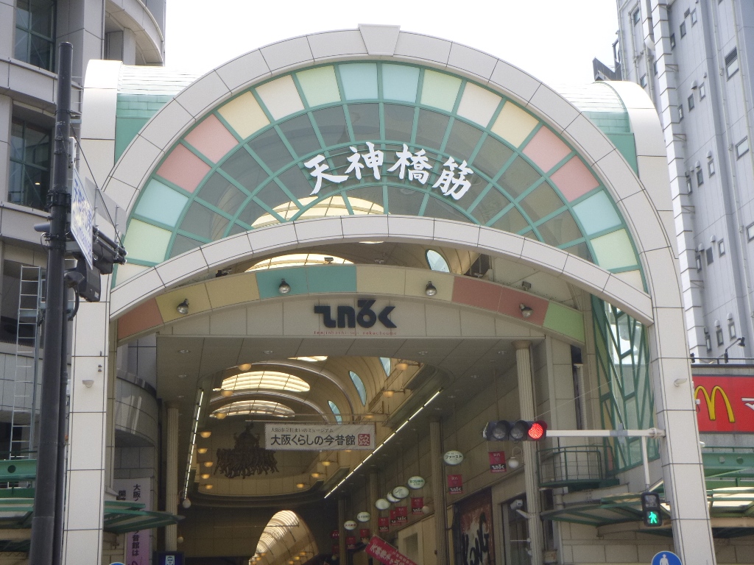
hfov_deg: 35.5
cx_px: 377
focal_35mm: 54
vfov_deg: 27.0
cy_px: 282
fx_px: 1176
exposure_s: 1/125
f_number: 5
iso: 100
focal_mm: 9.7
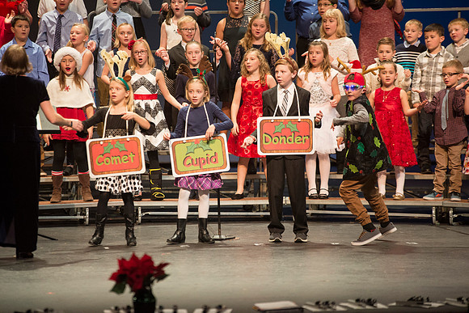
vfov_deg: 6.9
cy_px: 156
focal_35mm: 200
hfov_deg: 10.3
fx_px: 2606
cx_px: 234
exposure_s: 1/200
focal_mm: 200
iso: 2500
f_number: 2.8
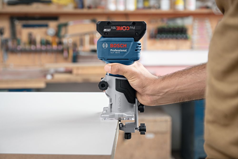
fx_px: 377
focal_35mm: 57
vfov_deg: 23.8
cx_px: 119
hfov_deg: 35.0
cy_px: 80
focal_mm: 57
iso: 800
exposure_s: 1/60
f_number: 4
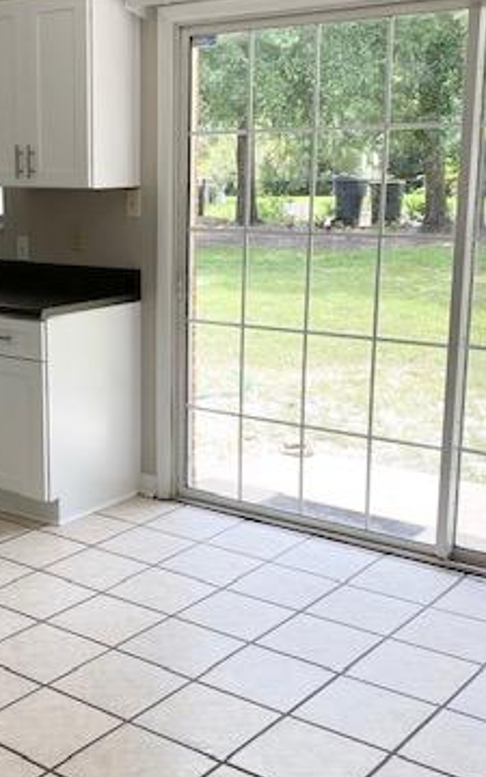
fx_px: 1038
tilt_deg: -12.0
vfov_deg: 41.0
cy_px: 404
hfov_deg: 25.8
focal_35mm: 49
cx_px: 89
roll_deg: +1.3
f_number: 1.8
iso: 32
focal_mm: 4.25
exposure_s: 1/251
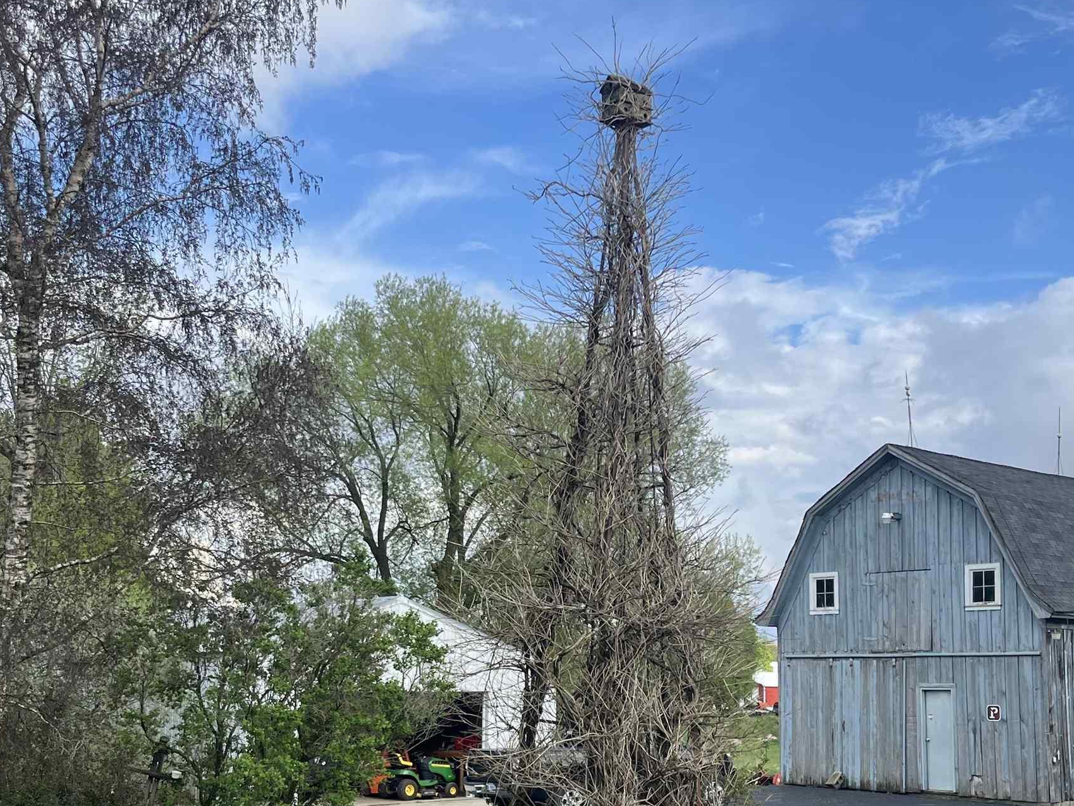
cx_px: 583
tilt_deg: +4.2
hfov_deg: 40.4
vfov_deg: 30.5
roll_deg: -0.3
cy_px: 578
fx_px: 1459
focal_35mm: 47
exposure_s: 1/2062
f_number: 1.6
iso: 50
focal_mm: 5.1
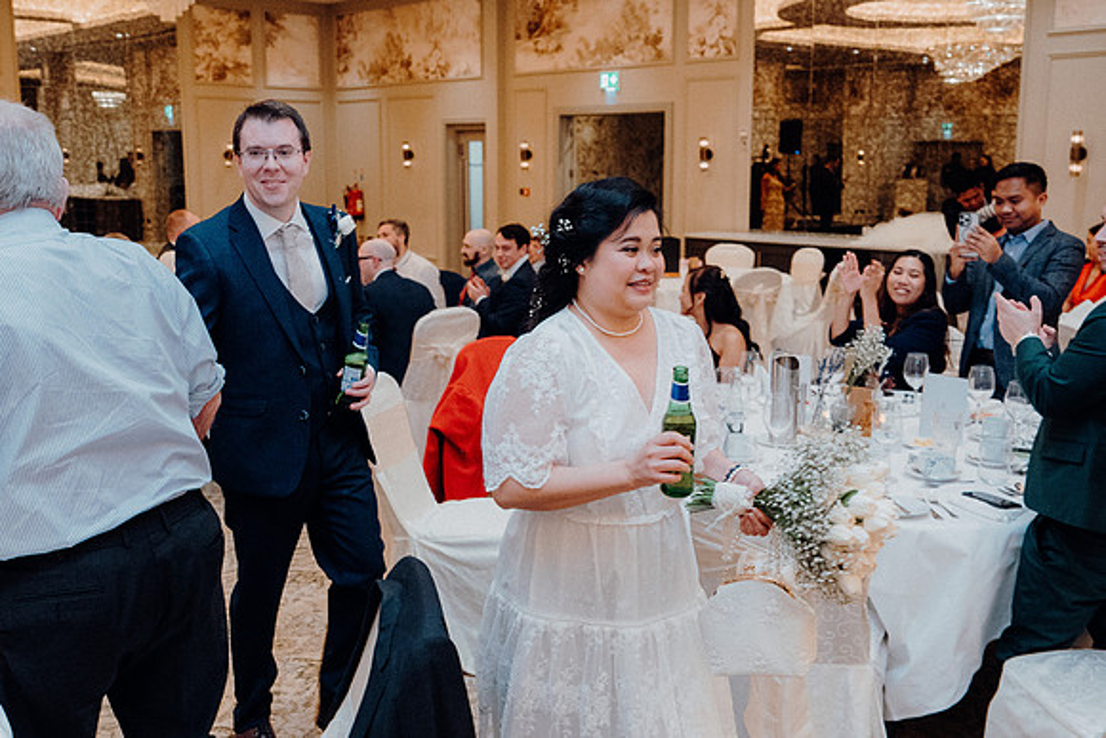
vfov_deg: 36.9
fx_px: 1106
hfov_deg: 53.1
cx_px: 553
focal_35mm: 36
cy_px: 369
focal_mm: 24
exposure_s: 1/160
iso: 3200
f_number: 3.5
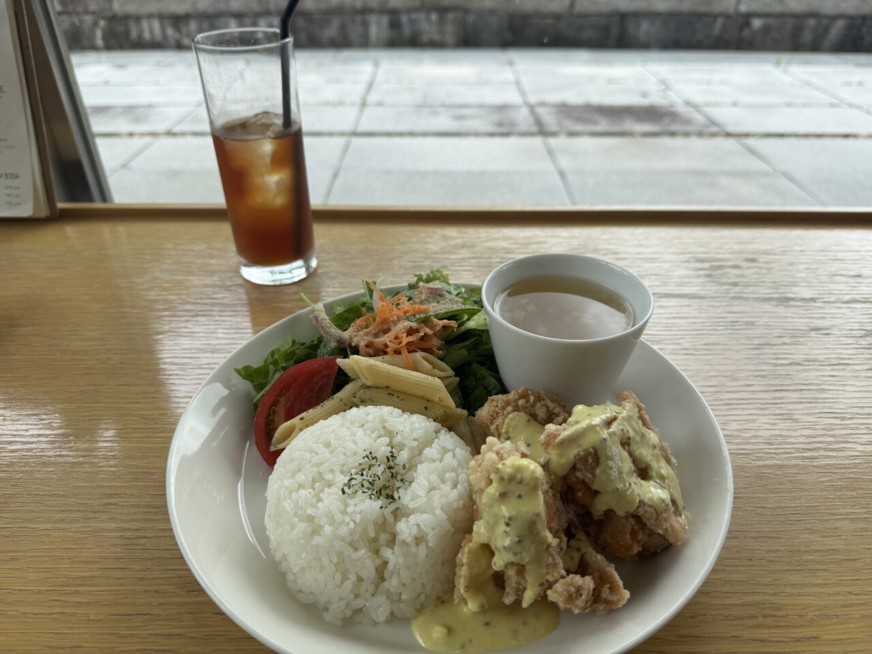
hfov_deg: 71.6
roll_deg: +0.2
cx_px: 436
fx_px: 605
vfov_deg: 56.8
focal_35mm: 24
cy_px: 327
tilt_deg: -35.1
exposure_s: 1/1172
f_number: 1.78
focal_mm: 6.76
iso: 80
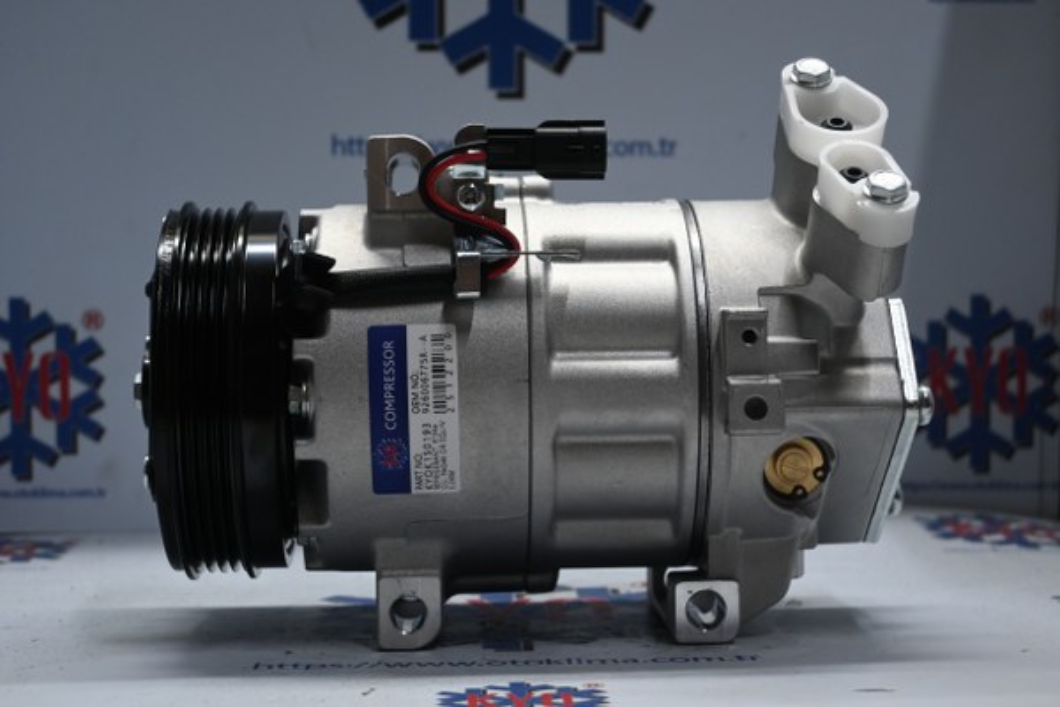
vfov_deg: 20.6
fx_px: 1943
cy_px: 354
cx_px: 530
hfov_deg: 30.5
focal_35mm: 66
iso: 1000
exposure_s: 1/80
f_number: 6
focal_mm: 44
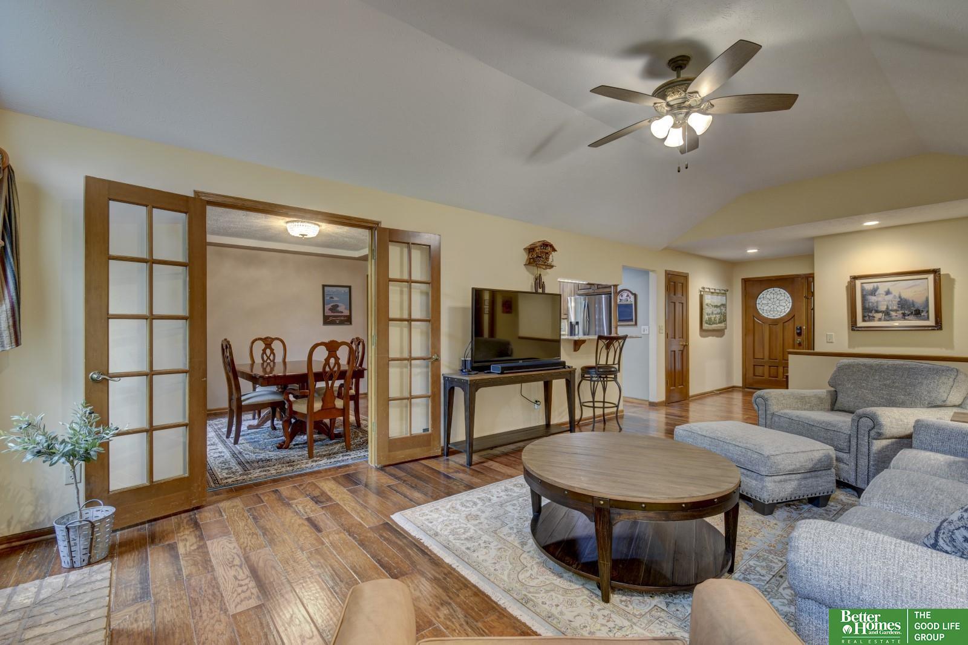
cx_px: 484
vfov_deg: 77.3
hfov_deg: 100.4
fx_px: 403
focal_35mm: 15
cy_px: 322
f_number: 8
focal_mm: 10
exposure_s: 1/1.67
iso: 400
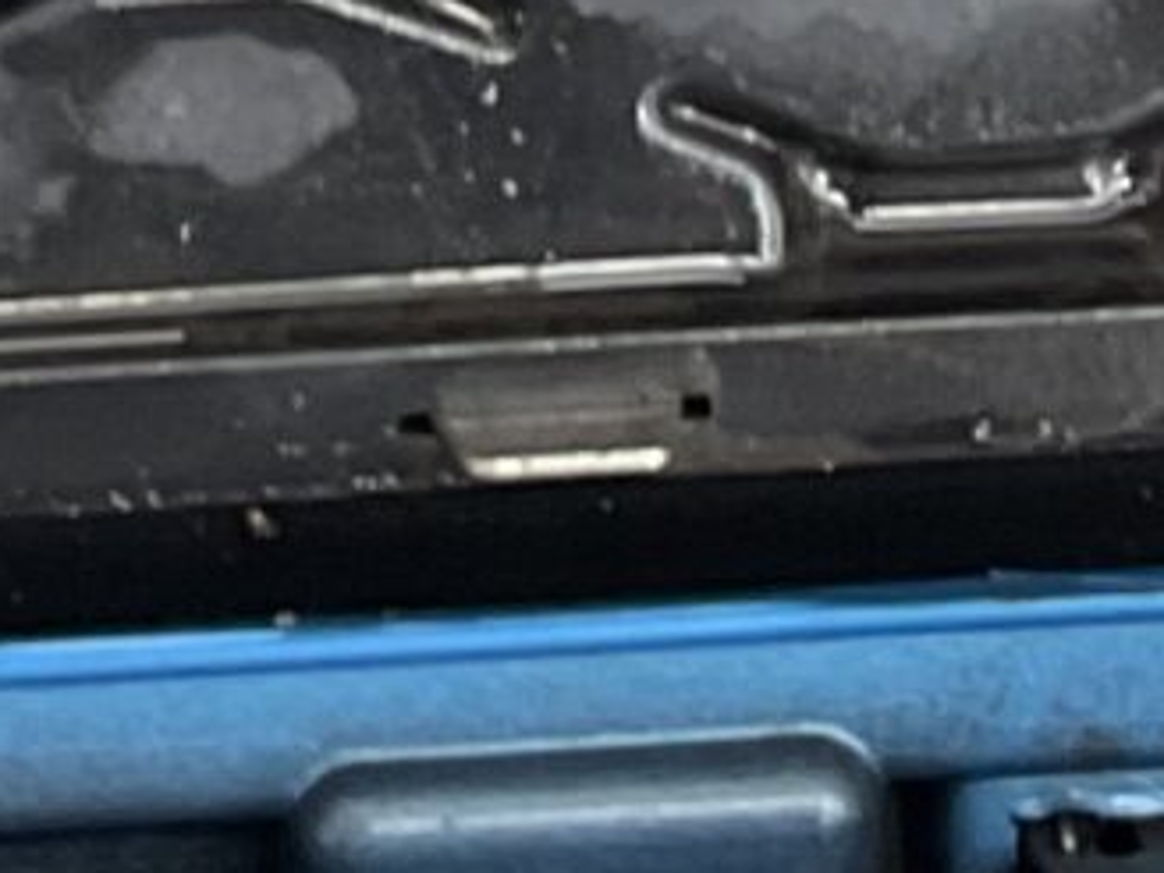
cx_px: 550
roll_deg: -1.9
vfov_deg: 6.1
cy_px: -1725
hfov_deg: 8.8
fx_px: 7599
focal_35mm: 226
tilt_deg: -20.5
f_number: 1.8
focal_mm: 3
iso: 25
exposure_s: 1/100
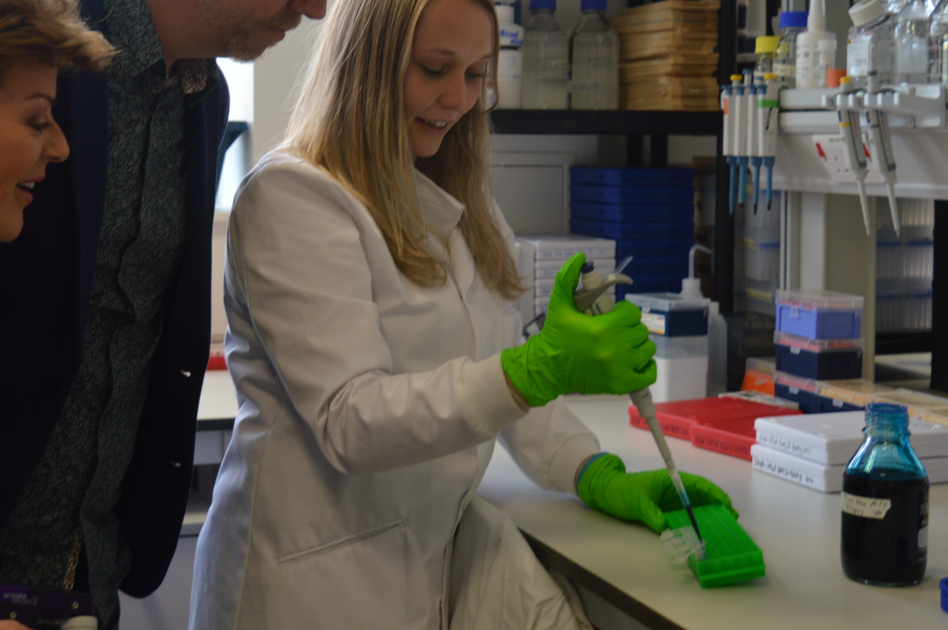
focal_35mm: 61
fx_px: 1605
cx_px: 319
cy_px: 224
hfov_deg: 32.6
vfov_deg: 22.2
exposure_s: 1/30
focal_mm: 28
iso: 100
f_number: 4.2
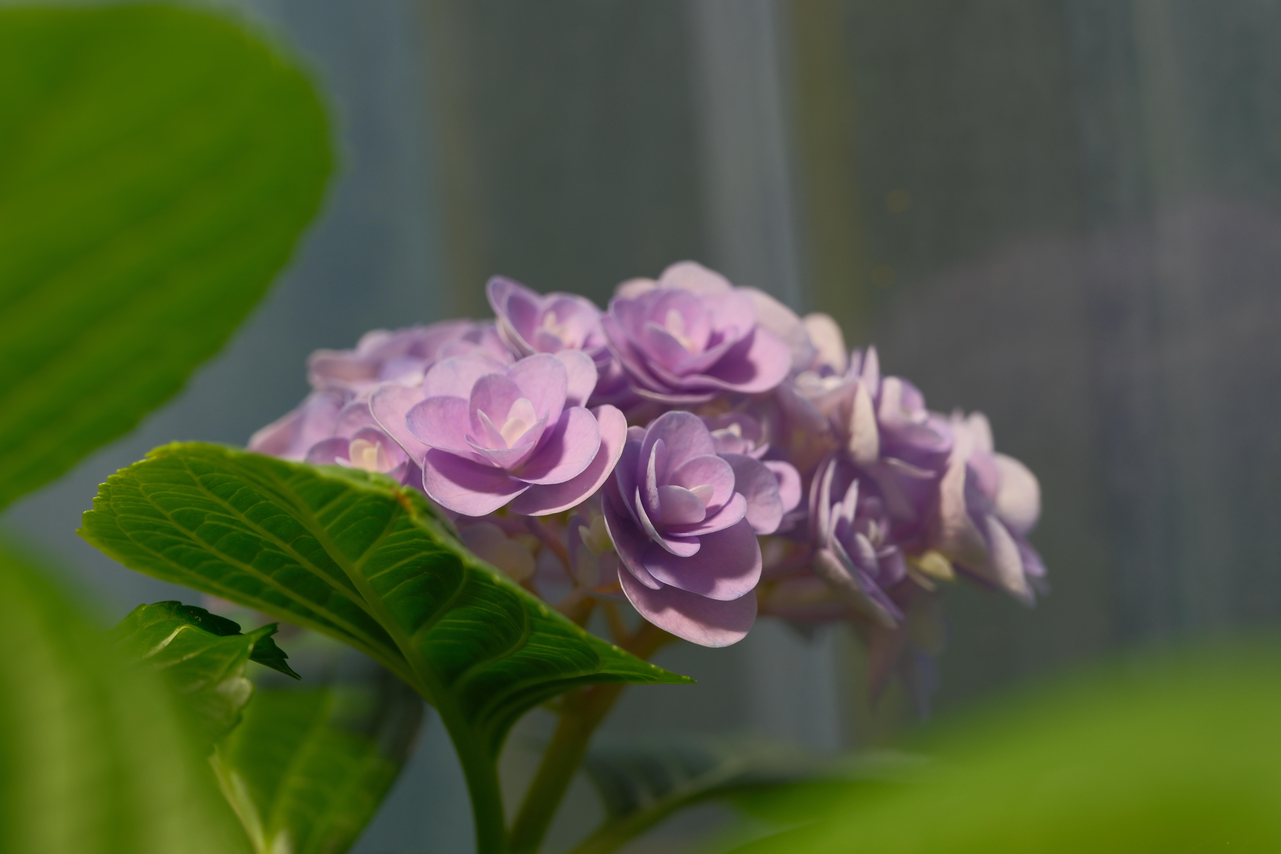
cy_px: 427
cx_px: 640
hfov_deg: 24.5
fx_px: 2953
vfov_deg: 16.5
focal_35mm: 83
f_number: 5.6
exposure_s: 1/80
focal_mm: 55
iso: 125
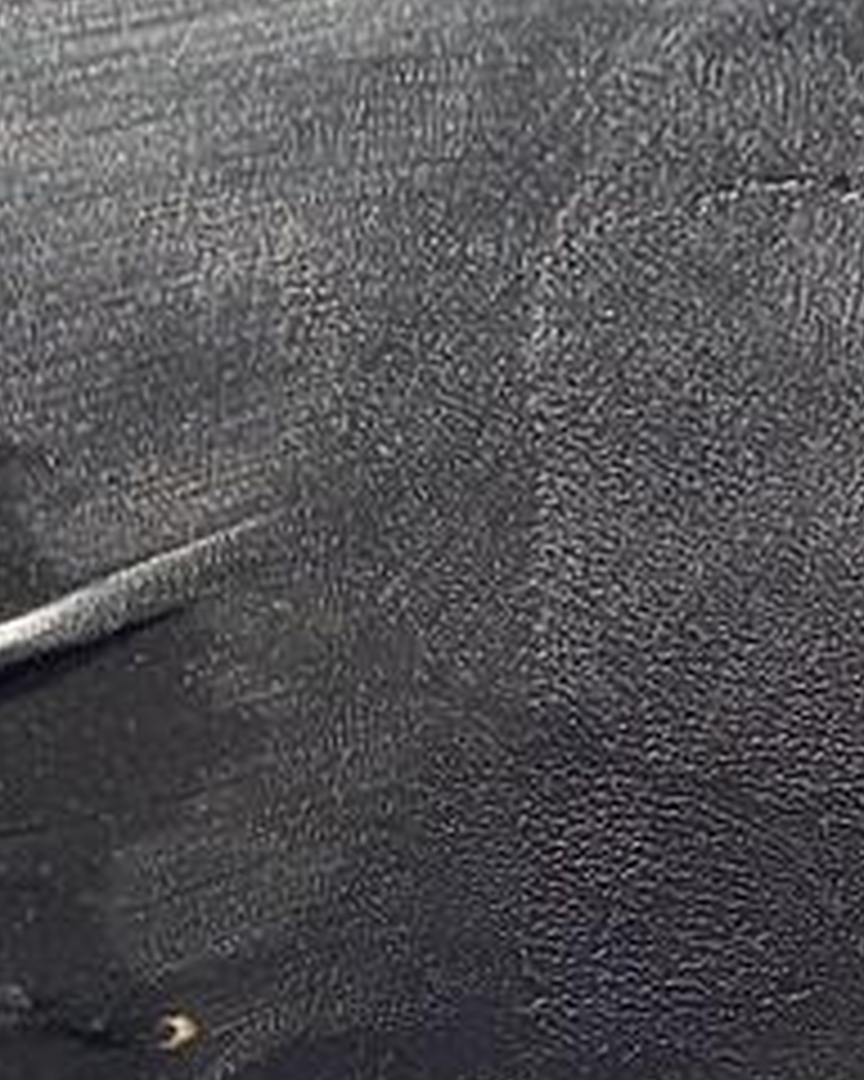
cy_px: 130
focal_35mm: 104
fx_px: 3324
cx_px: 711
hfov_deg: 14.7
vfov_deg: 18.2
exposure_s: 1/154
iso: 50
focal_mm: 4.65
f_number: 1.8
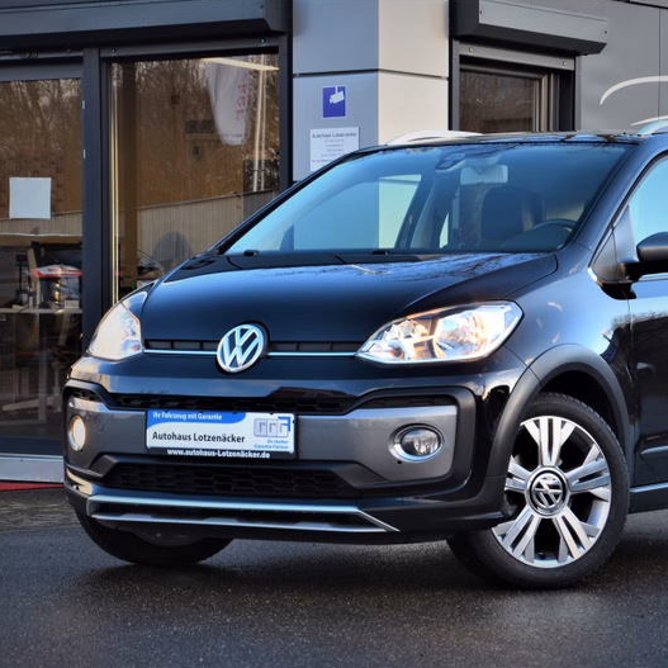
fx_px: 2445
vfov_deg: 15.6
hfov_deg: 15.5
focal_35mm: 112
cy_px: 333
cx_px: 455
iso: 320
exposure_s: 1/60
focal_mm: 58
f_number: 10
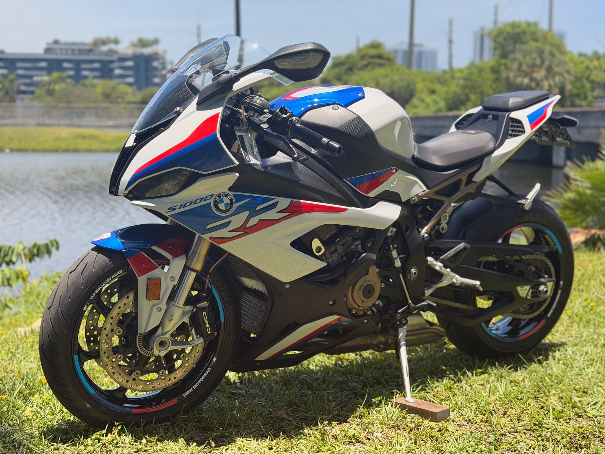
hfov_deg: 39.7
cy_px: 227
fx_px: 839
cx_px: 302
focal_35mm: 48
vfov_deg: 30.3
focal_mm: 6.76
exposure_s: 1/2762
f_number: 1.78
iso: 100
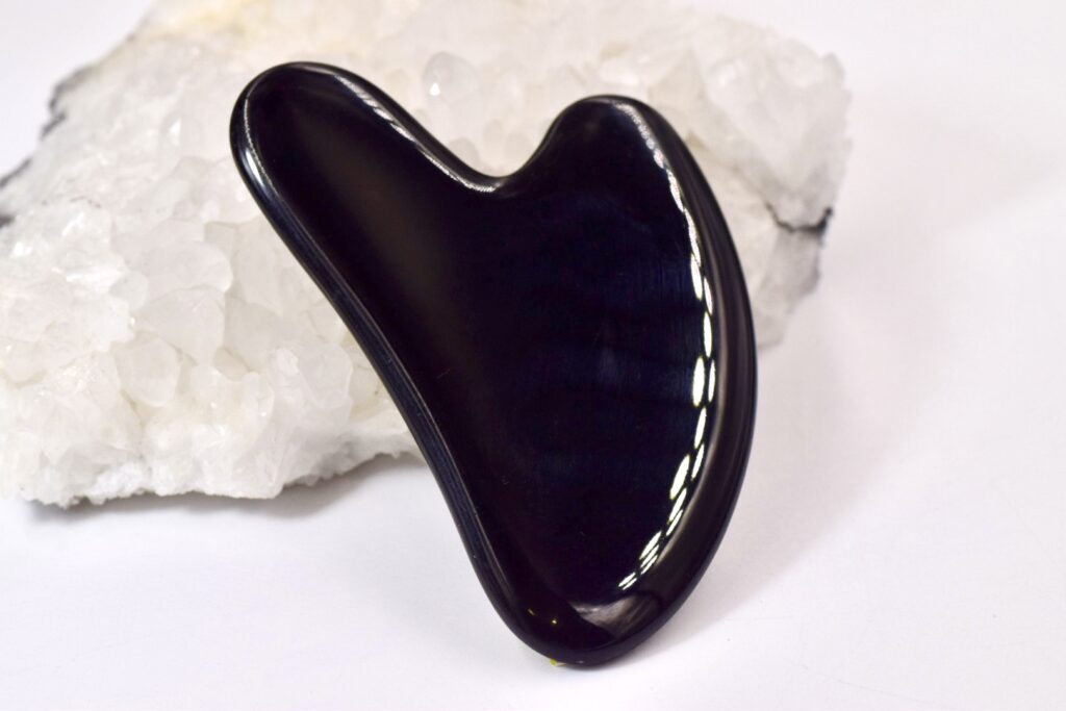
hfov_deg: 15.2
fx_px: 3998
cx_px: 533
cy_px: 356
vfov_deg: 10.2
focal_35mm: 135
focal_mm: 90
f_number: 13
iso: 400
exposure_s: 1/250
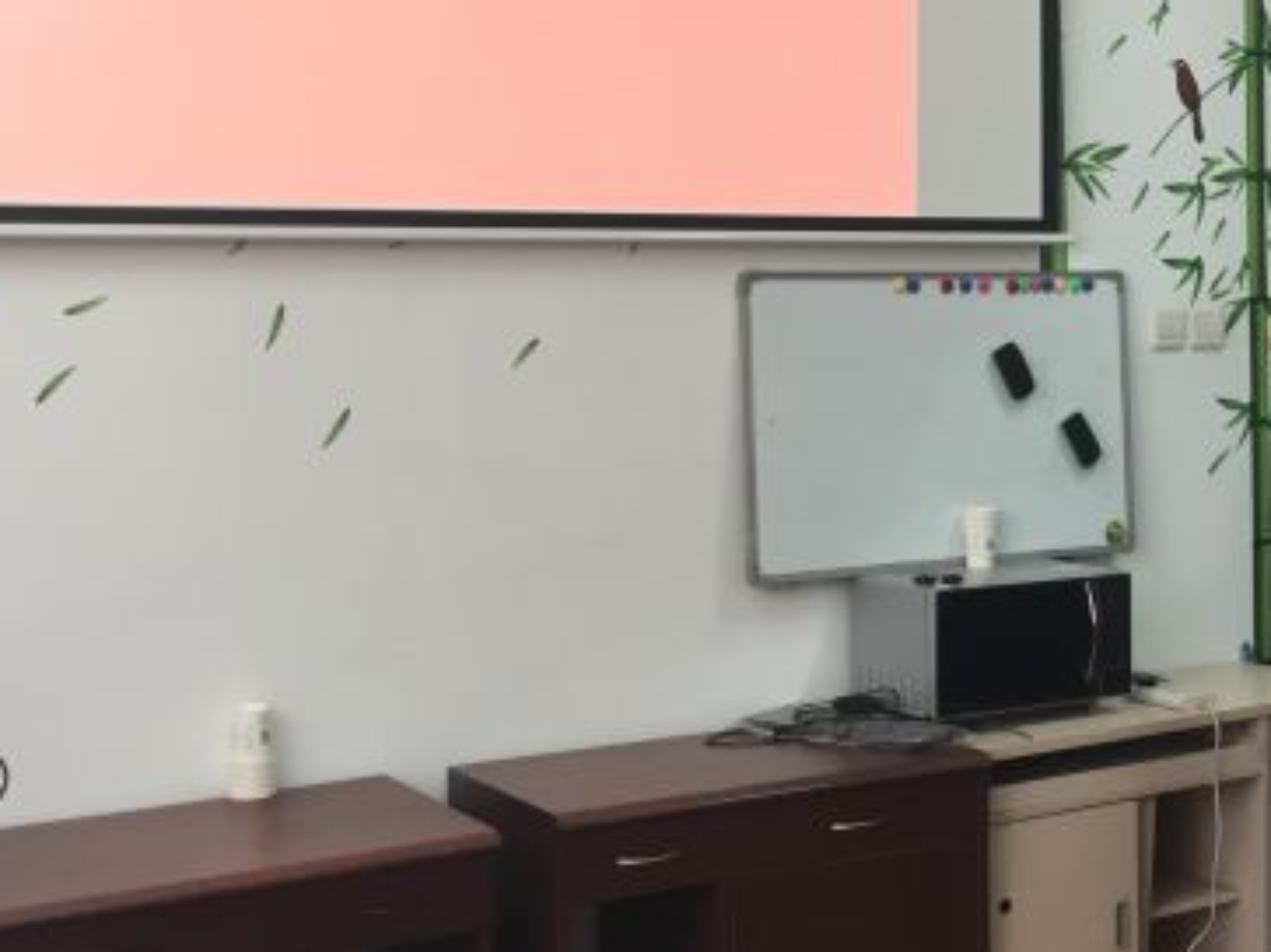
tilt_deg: -2.2
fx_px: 2349
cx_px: 1257
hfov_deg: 28.5
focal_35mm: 64
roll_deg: -1.1
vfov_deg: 22.8
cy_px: 315
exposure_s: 1/33
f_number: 2.2
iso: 40
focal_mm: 4.15
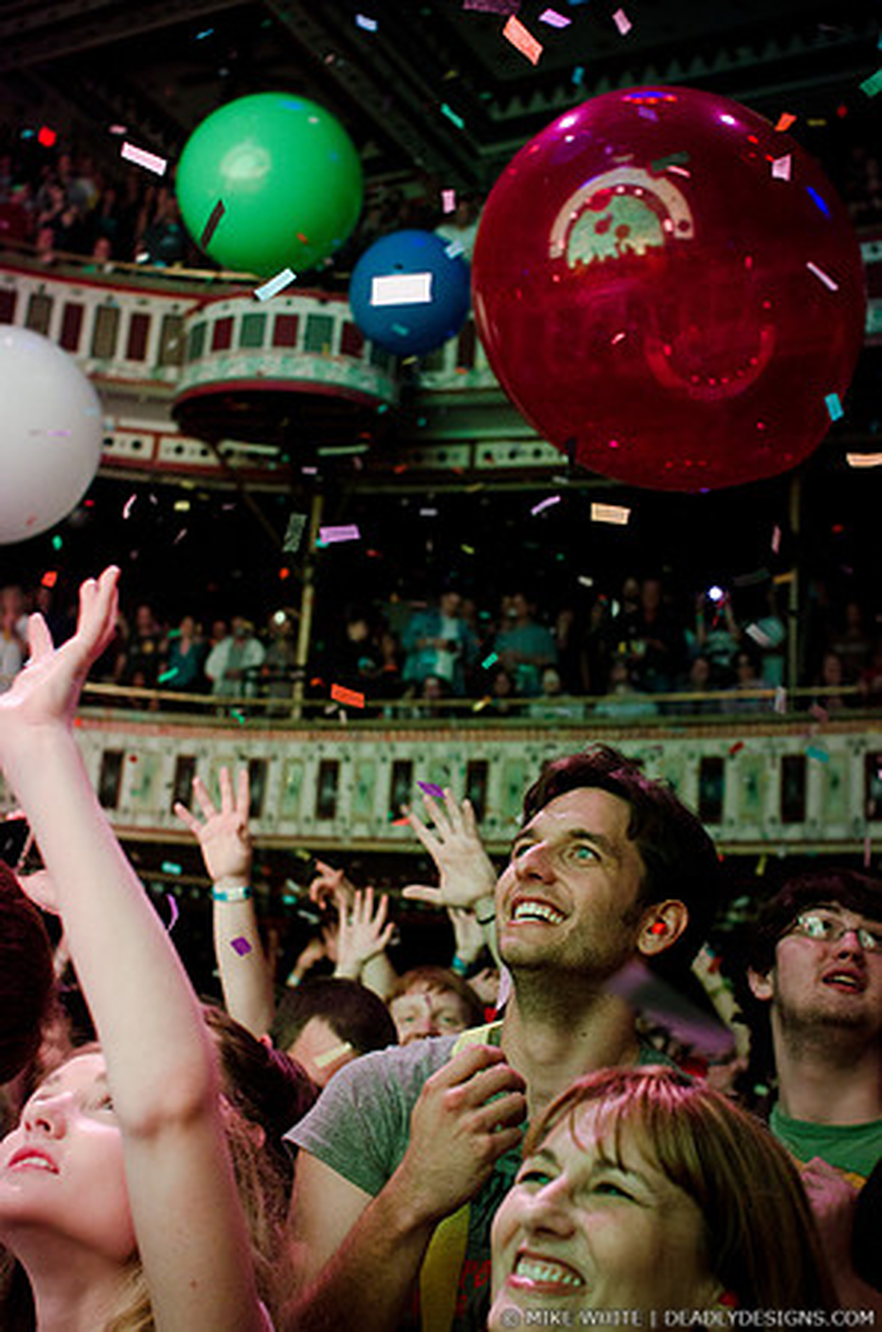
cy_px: 666
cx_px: 441
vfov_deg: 43.7
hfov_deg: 29.7
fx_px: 1661
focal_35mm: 45
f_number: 3.5
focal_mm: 30
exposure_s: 1/640
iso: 1600
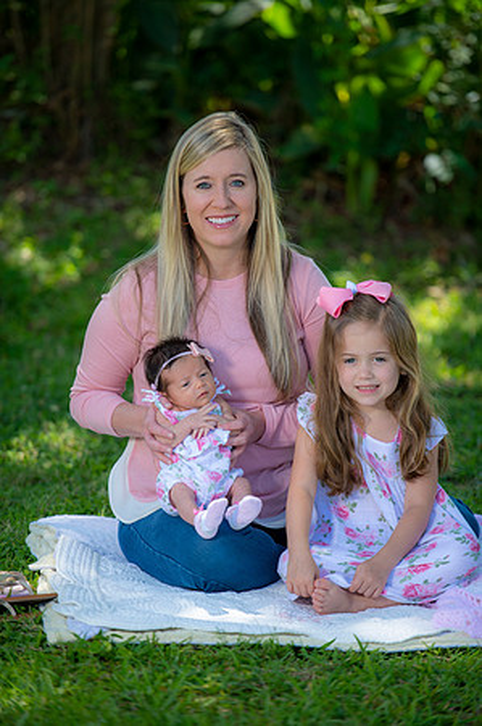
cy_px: 363
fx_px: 3623
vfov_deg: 11.4
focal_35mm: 180
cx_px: 241
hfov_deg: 7.6
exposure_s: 1/250
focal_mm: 180
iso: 100
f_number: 2.8
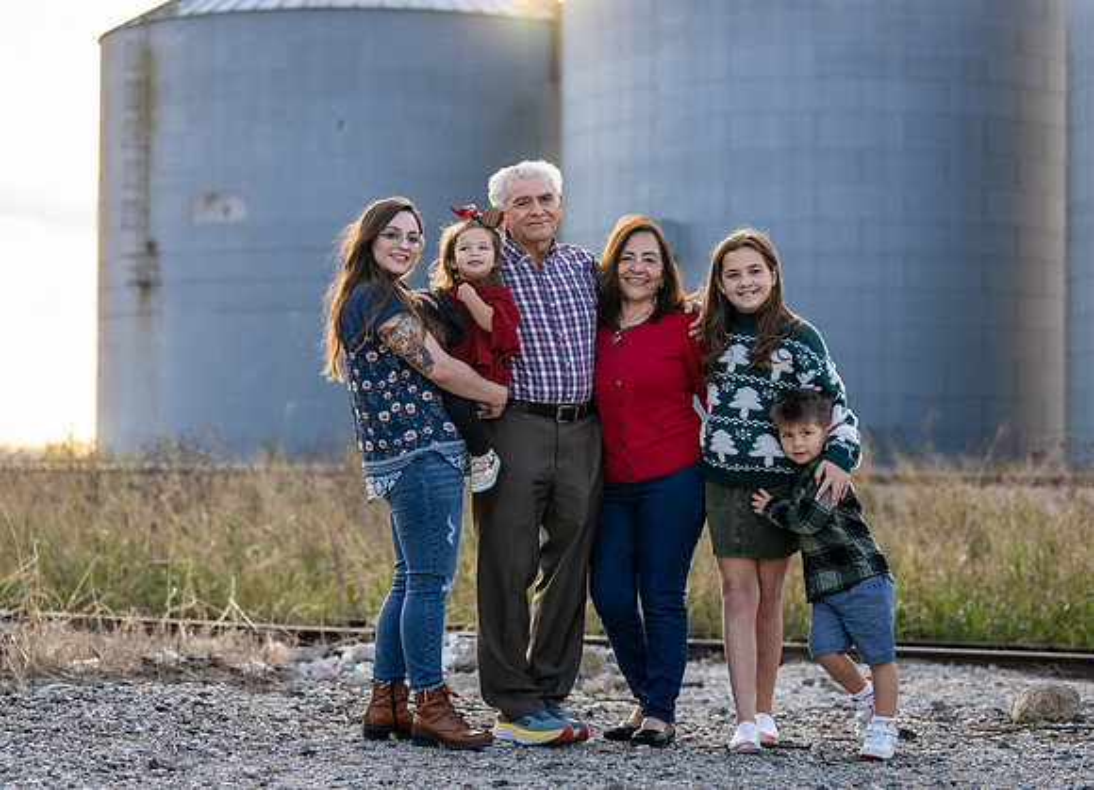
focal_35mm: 86
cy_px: 395
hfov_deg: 23.1
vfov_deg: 16.8
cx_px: 554
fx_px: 2679
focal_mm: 78
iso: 100
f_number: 3.2
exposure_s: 1/320
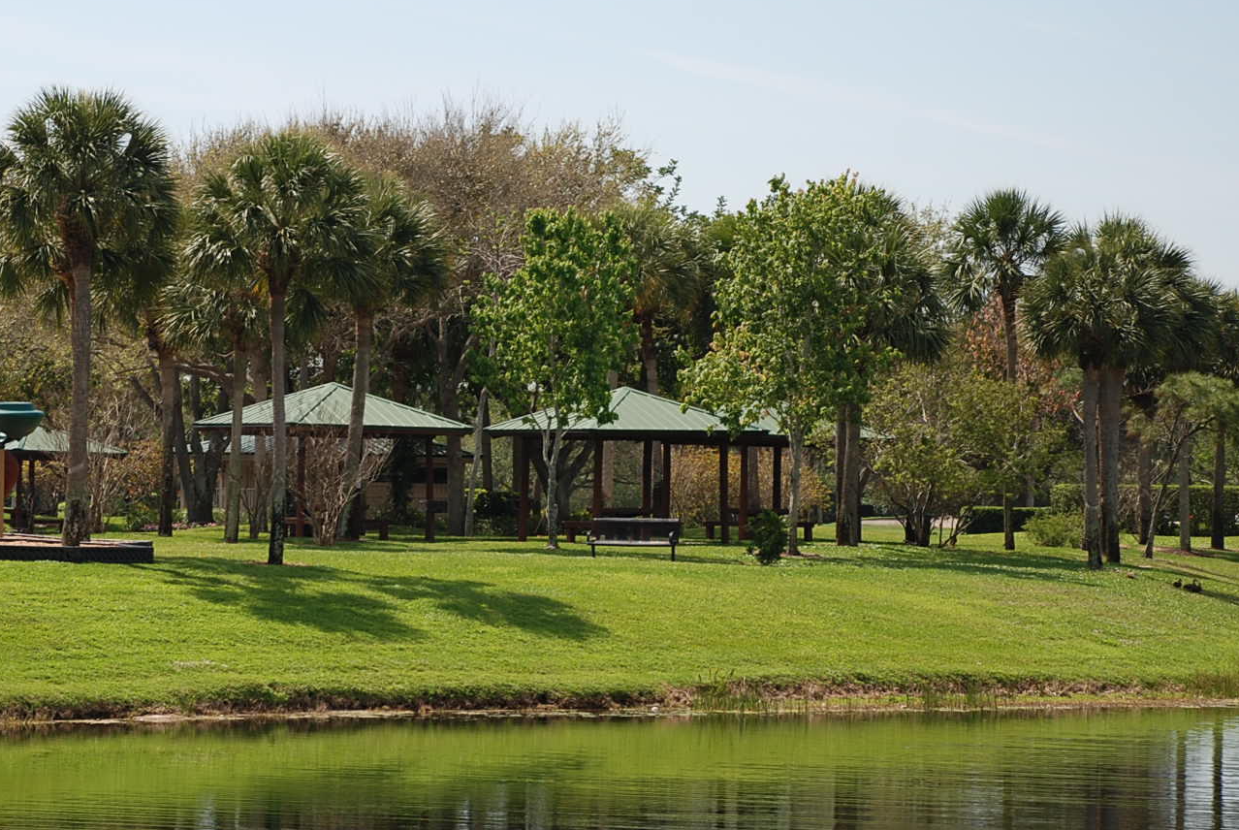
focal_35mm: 159
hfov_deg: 12.9
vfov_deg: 8.7
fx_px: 5480
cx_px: 359
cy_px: 459
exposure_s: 1/500
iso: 160
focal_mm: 70
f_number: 5.6
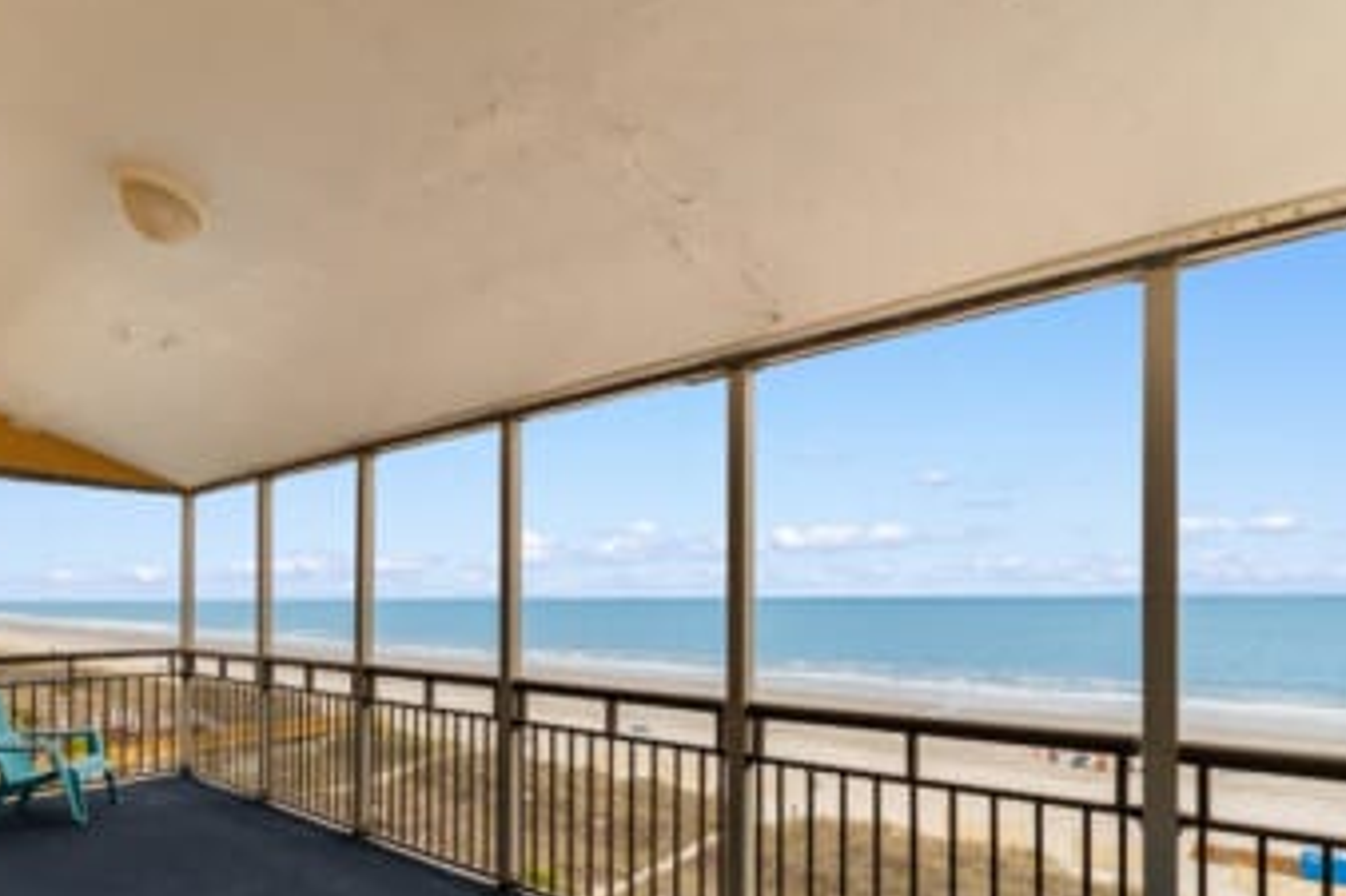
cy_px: 573
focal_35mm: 20
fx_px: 747
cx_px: 585
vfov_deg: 60.8
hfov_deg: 83.6
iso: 100
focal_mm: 10
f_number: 7.1
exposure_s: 1/200
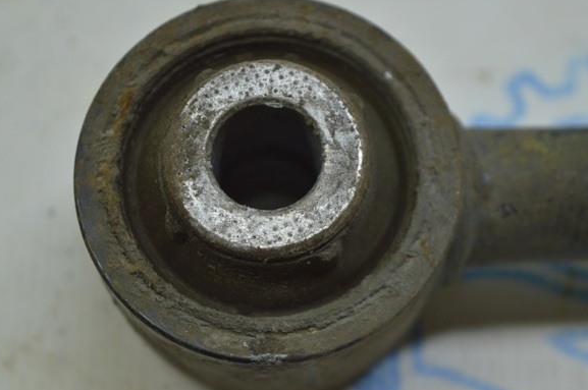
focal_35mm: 92
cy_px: 190
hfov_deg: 22.3
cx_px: 287
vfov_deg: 14.9
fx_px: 1493
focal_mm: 55
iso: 400
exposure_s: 1/60
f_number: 5.6
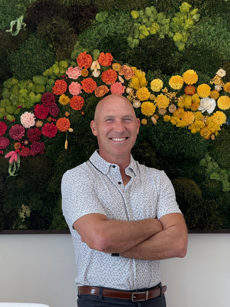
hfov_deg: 12.3
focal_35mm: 120
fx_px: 1063
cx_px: 115
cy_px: 154
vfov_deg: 16.4
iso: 100
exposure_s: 1/99
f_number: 2.8
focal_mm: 15.66
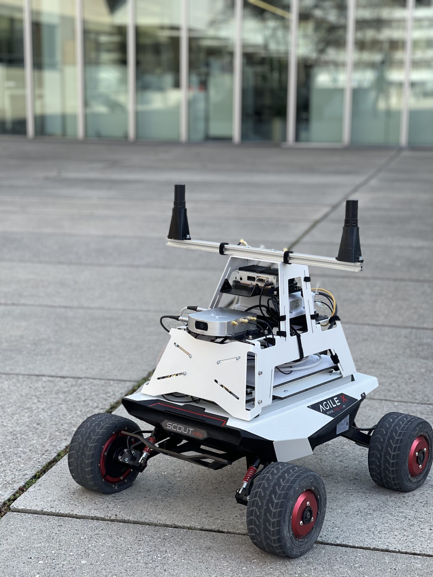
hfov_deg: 22.9
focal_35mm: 64
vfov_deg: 30.3
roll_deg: -0.4
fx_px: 1067
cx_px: 216
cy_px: 288
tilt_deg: -9.9
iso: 20
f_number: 2.2
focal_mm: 7.5
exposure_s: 1/144
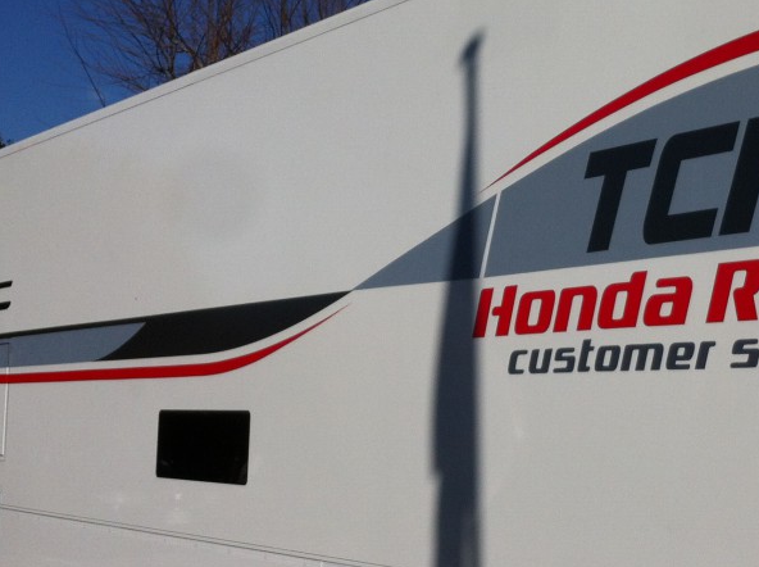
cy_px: 241
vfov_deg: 20.6
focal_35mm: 71
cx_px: 481
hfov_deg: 27.3
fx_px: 1554
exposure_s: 1/5027
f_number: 2.8
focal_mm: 3.85
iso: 80
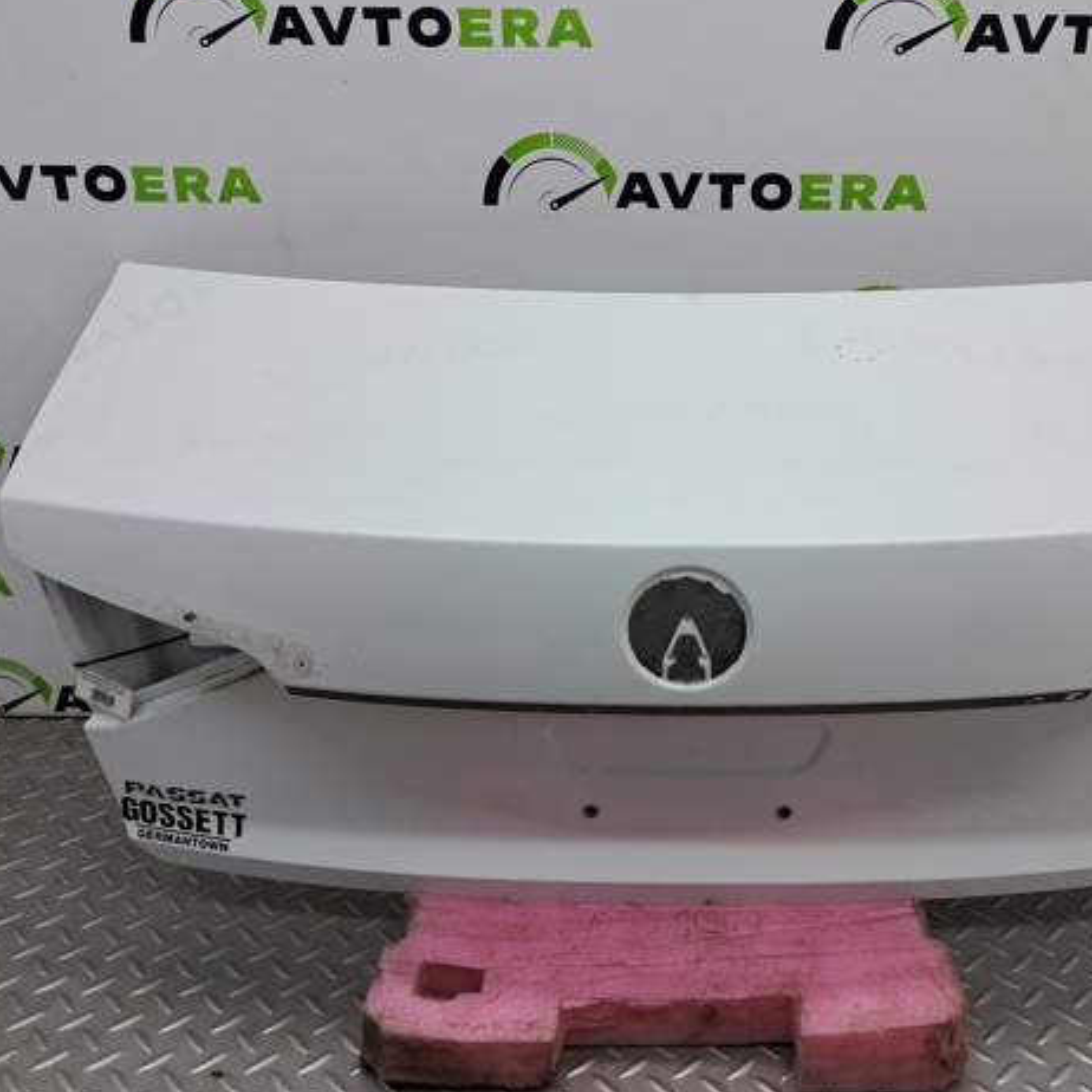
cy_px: 533
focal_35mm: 33
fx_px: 1178
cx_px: 688
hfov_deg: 49.2
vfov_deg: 49.7
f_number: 1.8
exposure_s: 1/50
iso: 50
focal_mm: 4
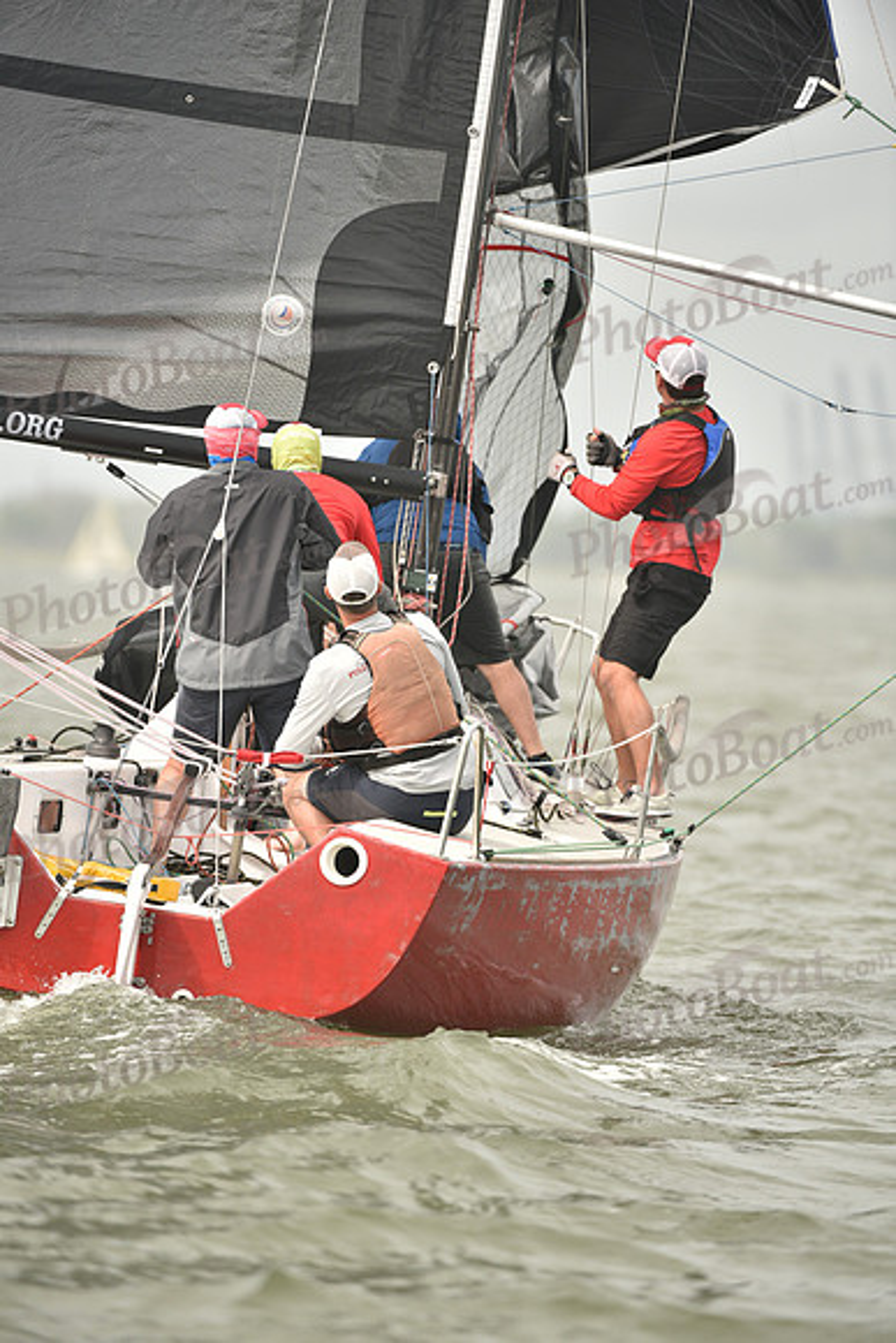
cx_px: 448
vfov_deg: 6.9
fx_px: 11192
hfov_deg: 4.6
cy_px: 672
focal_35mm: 300
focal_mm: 300
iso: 320
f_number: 5
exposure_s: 1/1250
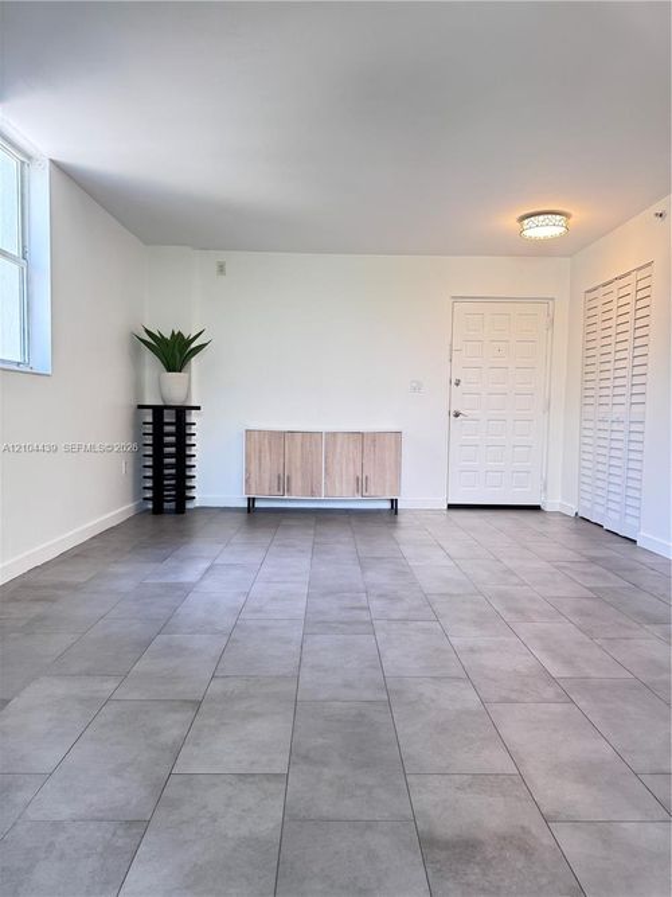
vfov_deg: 71.6
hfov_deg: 56.8
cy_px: 448
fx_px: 621
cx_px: 336
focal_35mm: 24
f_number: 1.78
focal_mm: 6.76
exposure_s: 1/60
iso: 125
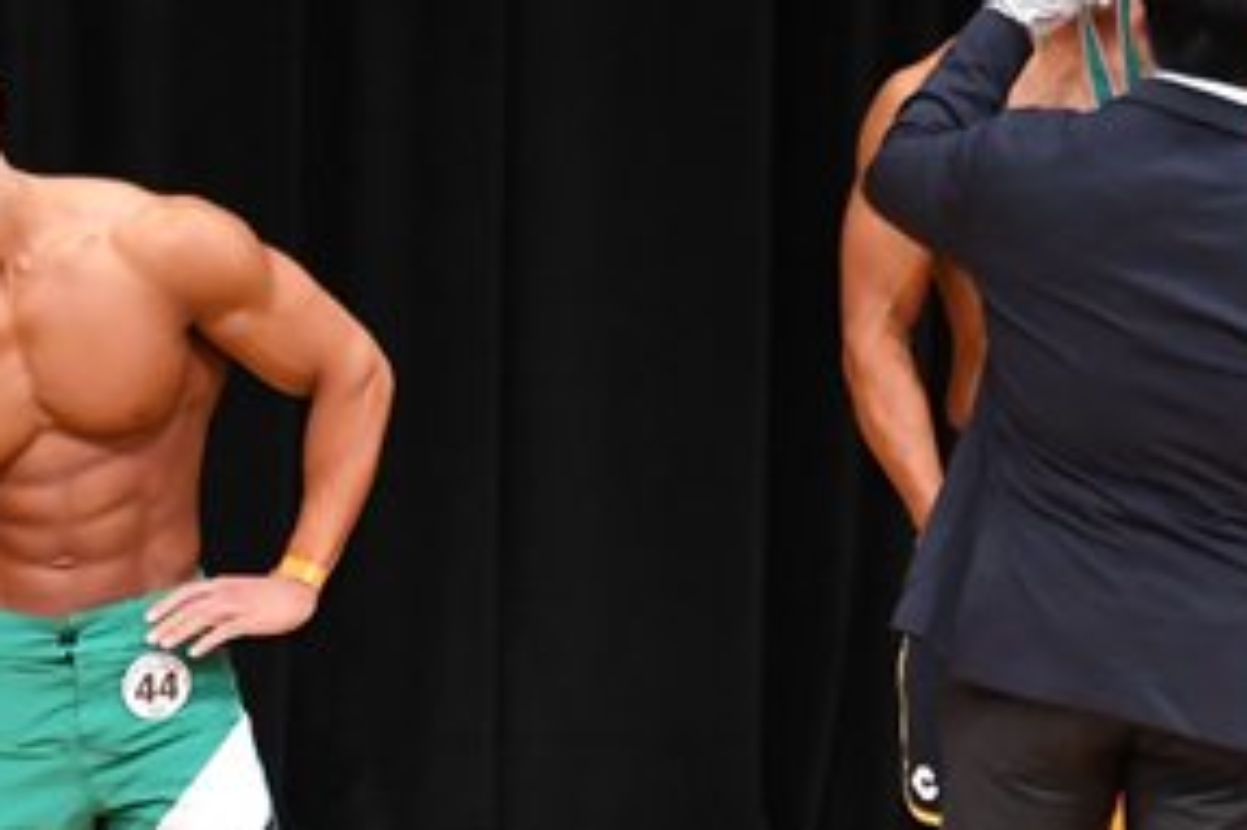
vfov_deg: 2.3
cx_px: -280
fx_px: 21013
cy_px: 591
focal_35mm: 607
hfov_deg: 3.4
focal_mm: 150
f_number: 5.6
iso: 4000
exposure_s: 1/400
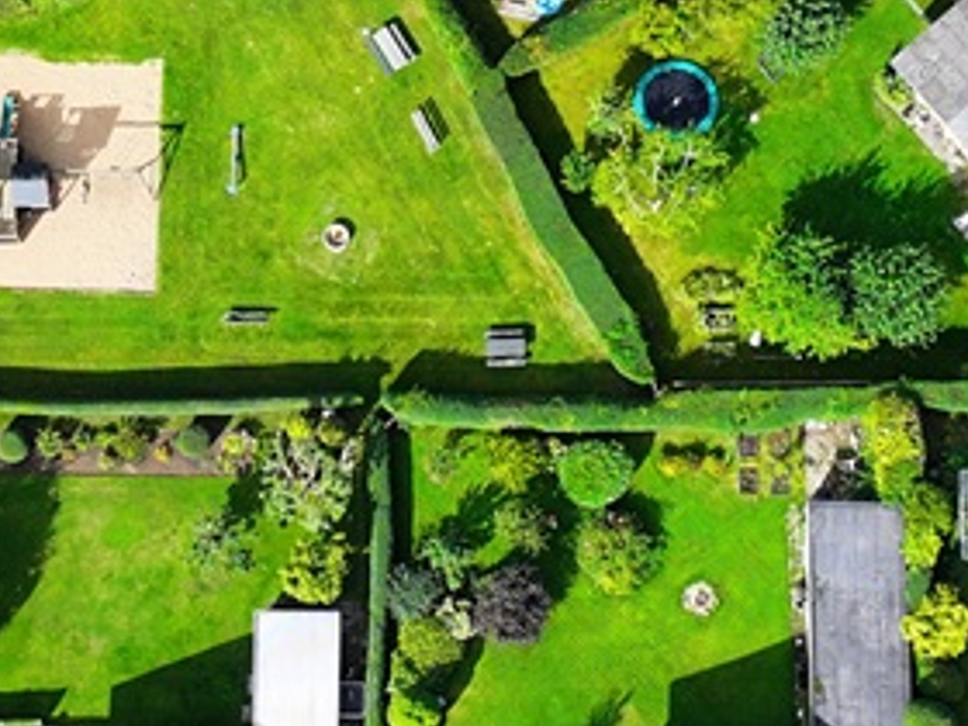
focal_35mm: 113
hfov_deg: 17.4
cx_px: 320
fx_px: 3160
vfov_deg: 12.9
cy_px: -26
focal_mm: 12.29
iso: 150
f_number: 2.8
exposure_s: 1/1250
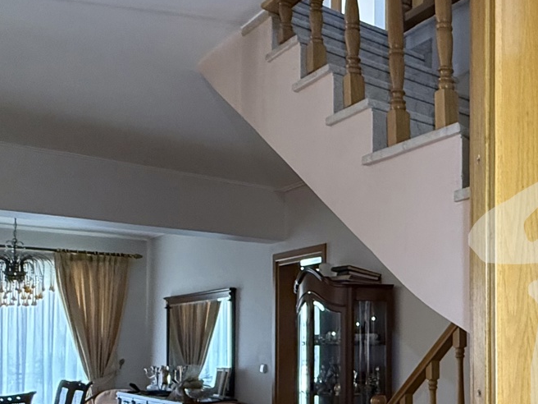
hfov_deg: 35.9
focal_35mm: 41
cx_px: 642
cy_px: 319
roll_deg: +0.8
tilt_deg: +3.5
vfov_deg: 34.2
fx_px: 637
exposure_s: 1/86
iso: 400
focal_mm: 2.22
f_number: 2.2
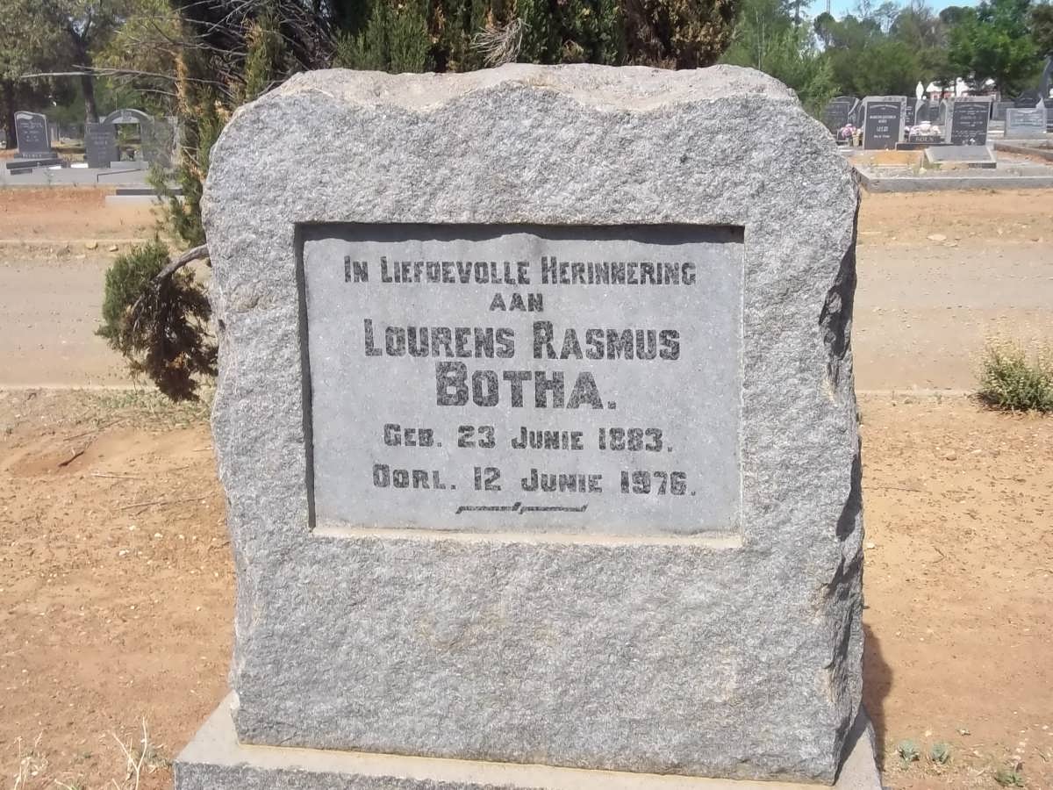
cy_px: 395
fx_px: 1217
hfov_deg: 46.8
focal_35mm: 40
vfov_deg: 36.0
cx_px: 526
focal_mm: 7.1
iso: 80
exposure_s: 1/250
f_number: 6.3
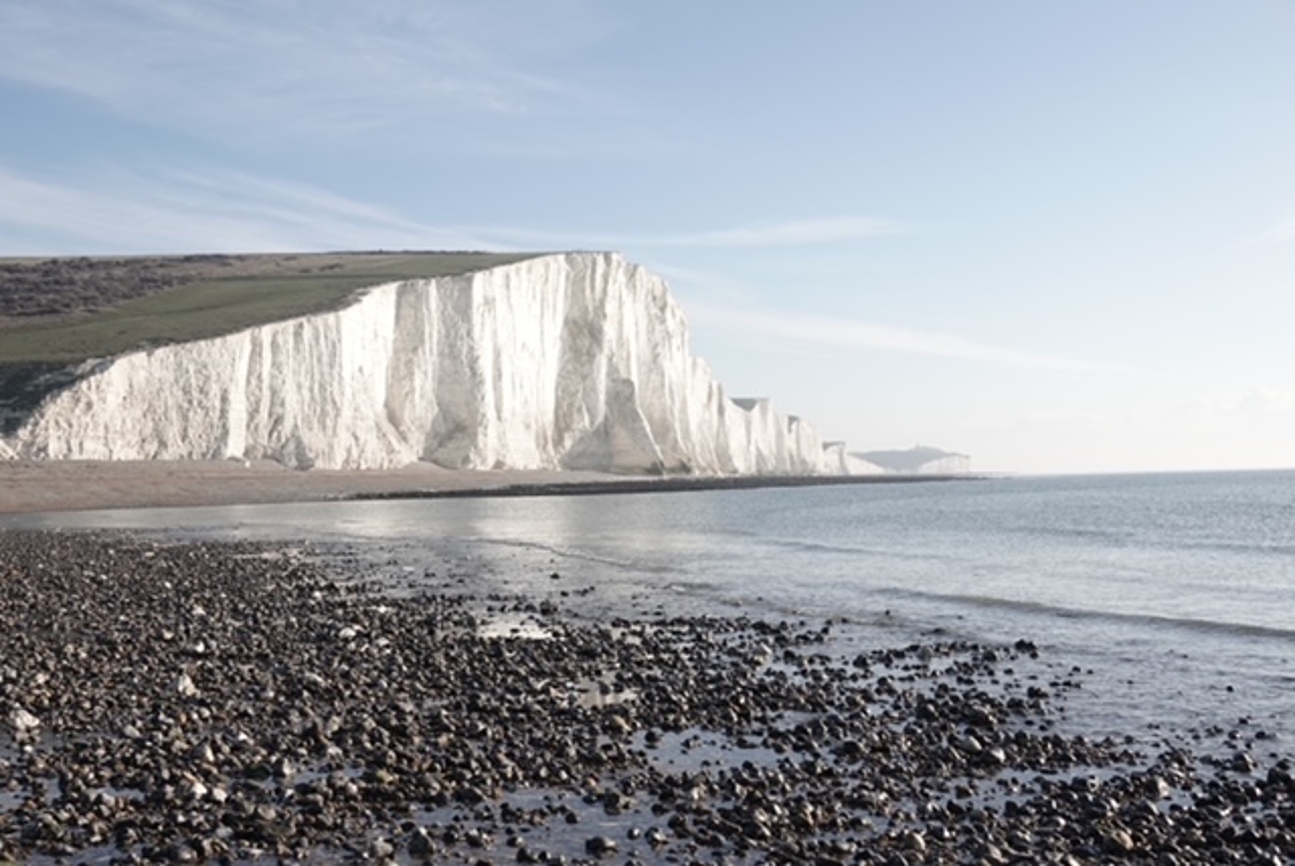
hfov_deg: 44.5
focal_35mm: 44
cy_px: 433
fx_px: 1584
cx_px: 648
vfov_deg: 30.6
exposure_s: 1/640
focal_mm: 16.31
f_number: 4
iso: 100
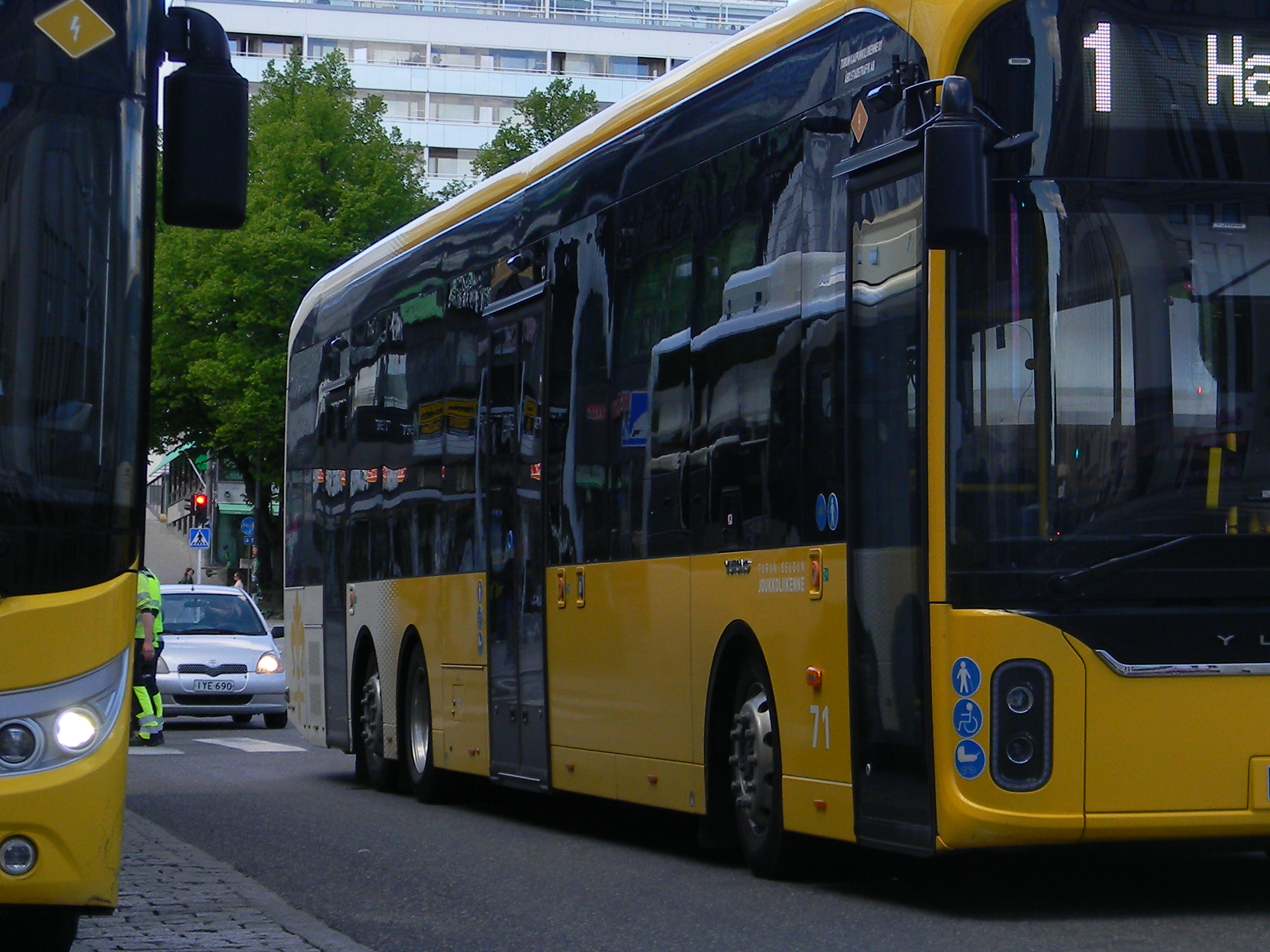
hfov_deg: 19.9
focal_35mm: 98
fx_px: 3595
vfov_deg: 15.1
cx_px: 986
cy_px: 501
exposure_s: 1/212
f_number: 4.1
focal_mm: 10.1
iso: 80
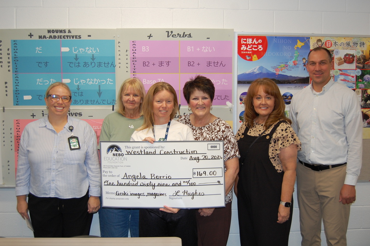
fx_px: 354
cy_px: 123
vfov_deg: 38.3
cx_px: 185
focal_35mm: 34
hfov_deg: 55.1
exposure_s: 1/60
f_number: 3.8
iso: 400
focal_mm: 23
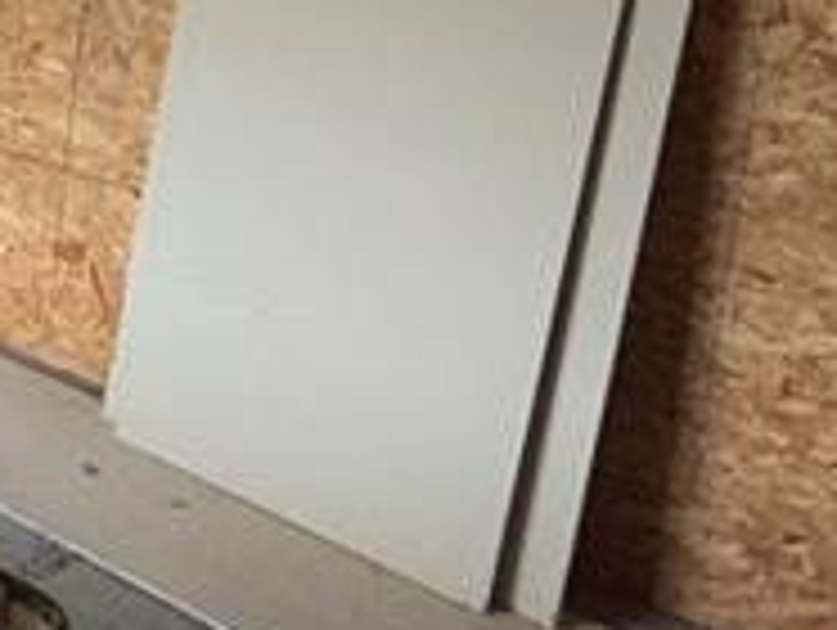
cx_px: -261
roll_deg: -1.2
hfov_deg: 22.5
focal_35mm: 77
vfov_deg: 18.3
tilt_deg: -9.8
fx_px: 1864
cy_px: -108
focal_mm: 2.22
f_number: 2.2
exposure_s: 1/121
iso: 32
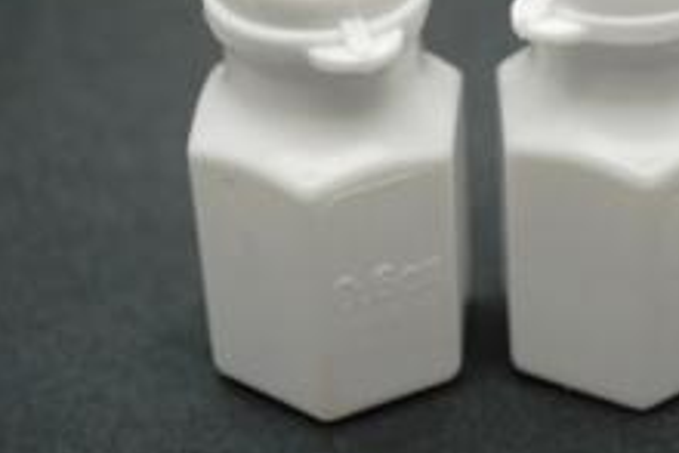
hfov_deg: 22.0
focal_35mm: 92
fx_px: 1734
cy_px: 109
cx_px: 483
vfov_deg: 14.8
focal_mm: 35
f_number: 5
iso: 200
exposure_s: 1/160
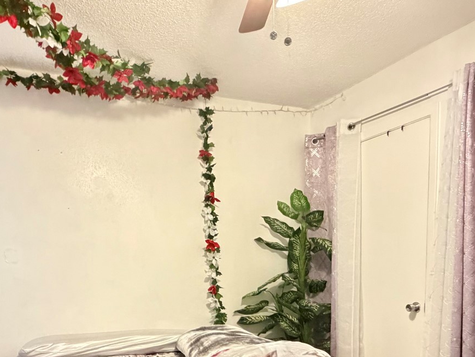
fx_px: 453
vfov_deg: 39.7
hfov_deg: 55.2
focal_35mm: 33
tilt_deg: -7.0
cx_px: 207
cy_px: 324
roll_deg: +1.8
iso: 1000
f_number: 2.2
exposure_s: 1/40
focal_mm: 2.22
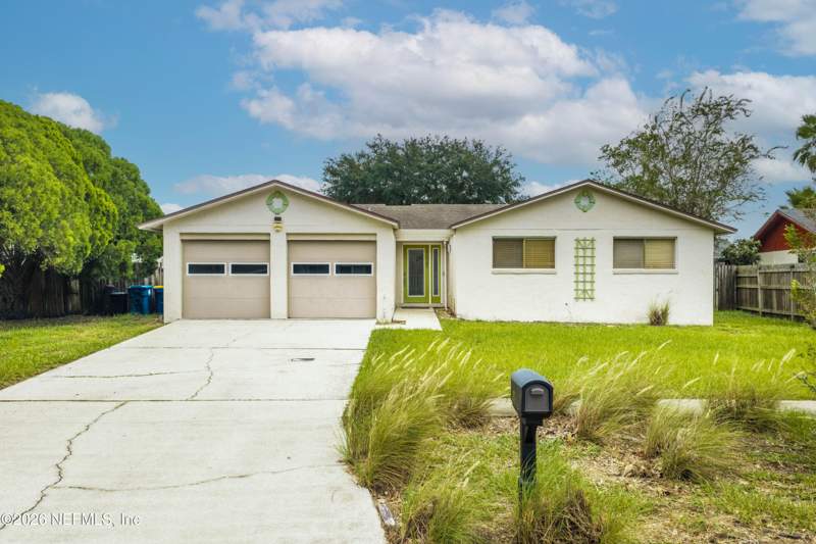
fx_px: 634
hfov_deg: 65.5
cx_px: 408
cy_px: 272
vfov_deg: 46.4
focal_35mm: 28
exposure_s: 1/2000
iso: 200
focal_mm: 14.45
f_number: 5
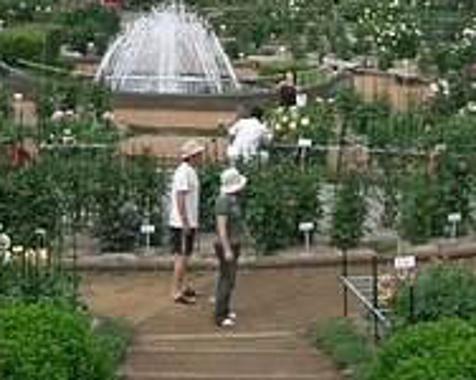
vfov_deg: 16.0
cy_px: -48
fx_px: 1309
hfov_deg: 20.5
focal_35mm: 93
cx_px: 134
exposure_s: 1/640
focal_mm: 5.8
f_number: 2.6
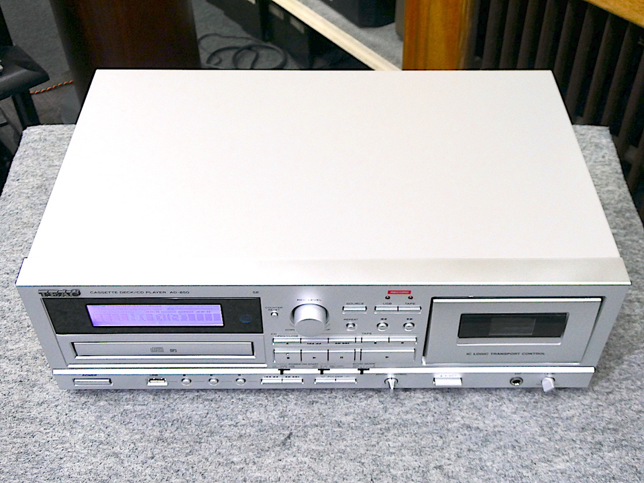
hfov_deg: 46.8
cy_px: 242
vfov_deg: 36.0
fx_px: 744
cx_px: 322
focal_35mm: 40
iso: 200
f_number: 3.8
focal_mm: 7.2
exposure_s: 1/20
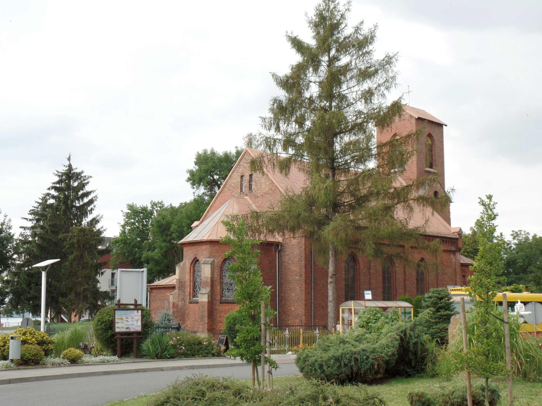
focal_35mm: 52
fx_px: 814
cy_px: 203
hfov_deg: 36.8
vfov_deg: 28.0
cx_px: 271
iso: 80
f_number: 3.4
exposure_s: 1/250
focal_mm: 9.2
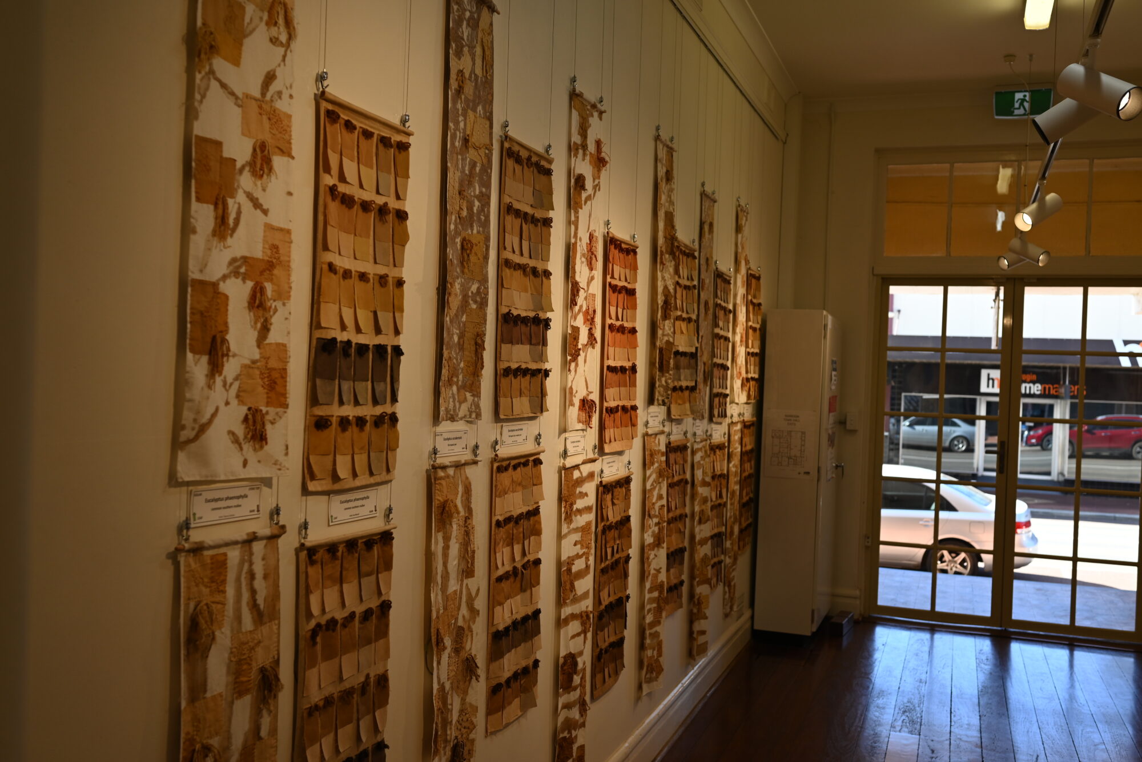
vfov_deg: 37.9
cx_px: 571
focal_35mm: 35
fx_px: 1111
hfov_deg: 54.4
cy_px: 381
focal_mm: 35
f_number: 4
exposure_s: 1/250
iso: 250
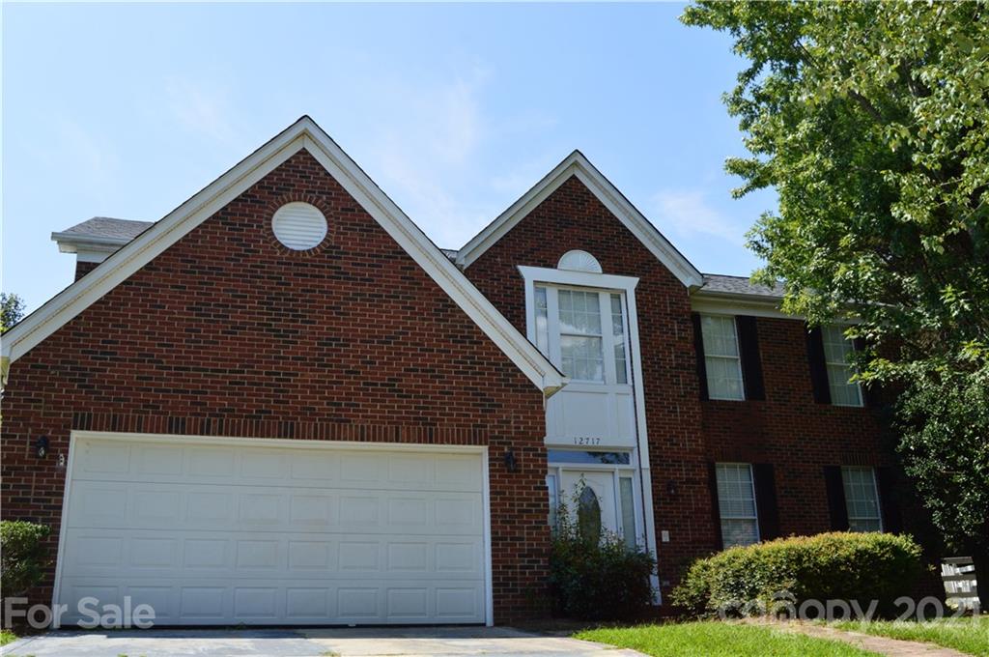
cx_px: 494
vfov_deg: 38.3
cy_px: 328
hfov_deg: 55.2
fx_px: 947
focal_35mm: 34
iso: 400
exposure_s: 1/400
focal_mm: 23
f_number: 11
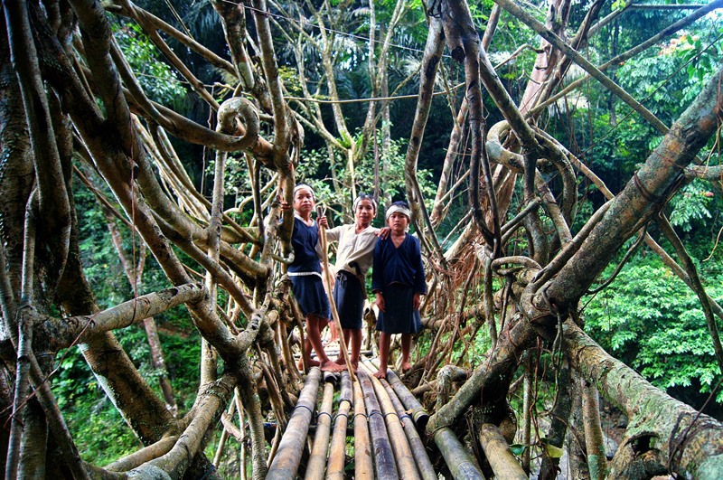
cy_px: 240
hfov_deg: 67.5
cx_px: 362
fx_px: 541
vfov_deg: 47.8
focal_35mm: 27
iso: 500
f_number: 4
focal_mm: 18
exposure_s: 1/160
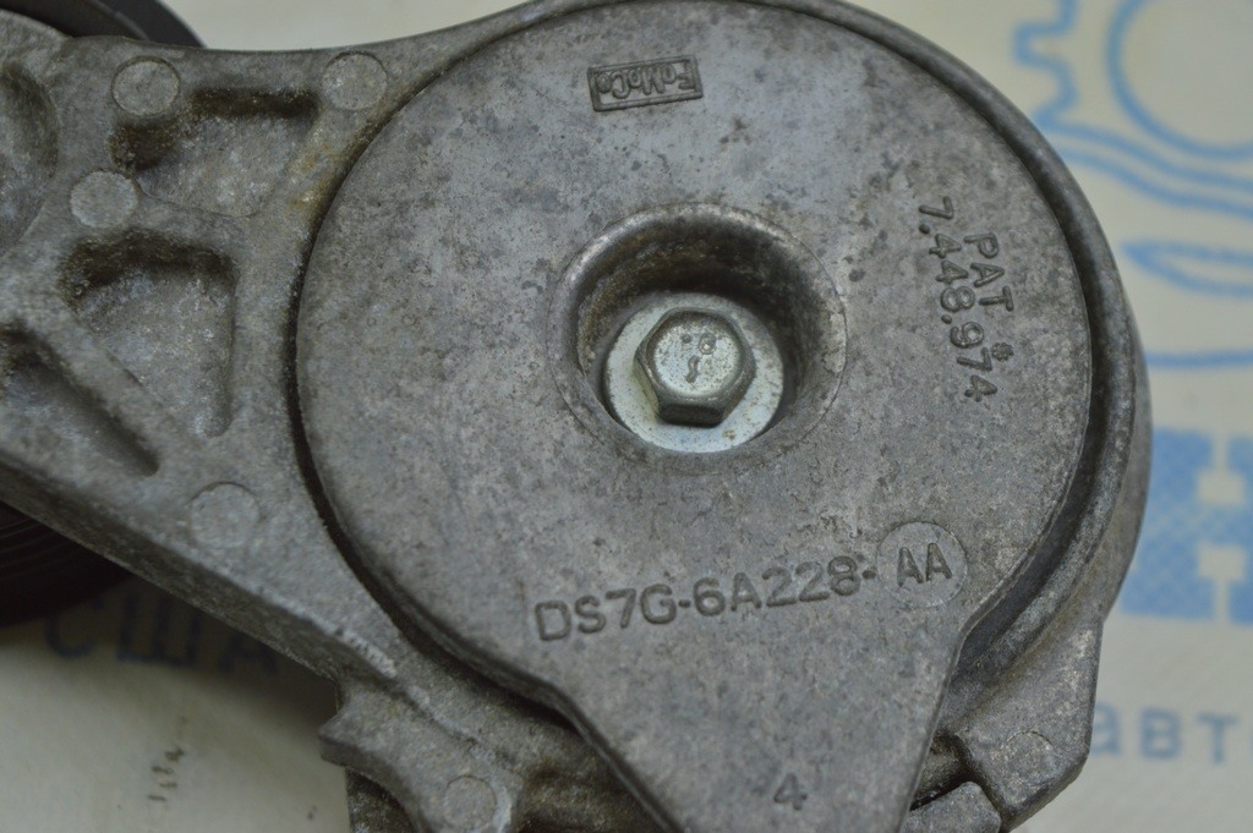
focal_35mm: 82
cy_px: 416
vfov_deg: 16.5
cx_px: 626
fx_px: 2869
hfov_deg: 24.6
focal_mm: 55
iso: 400
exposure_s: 1/60
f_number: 5.6
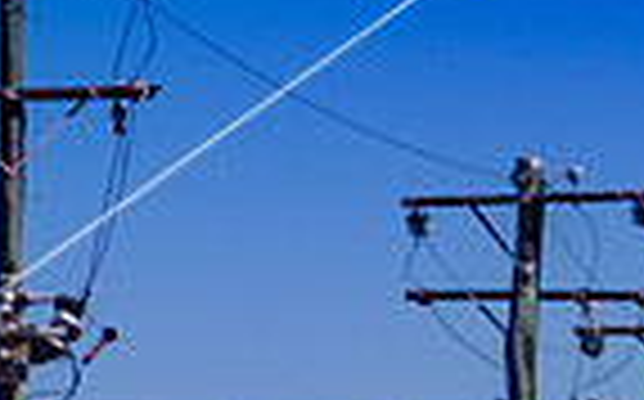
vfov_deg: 1.9
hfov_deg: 3.1
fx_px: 11991
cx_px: -360
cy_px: 546
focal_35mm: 684
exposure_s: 1/3200
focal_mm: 110
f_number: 4.5
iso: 100
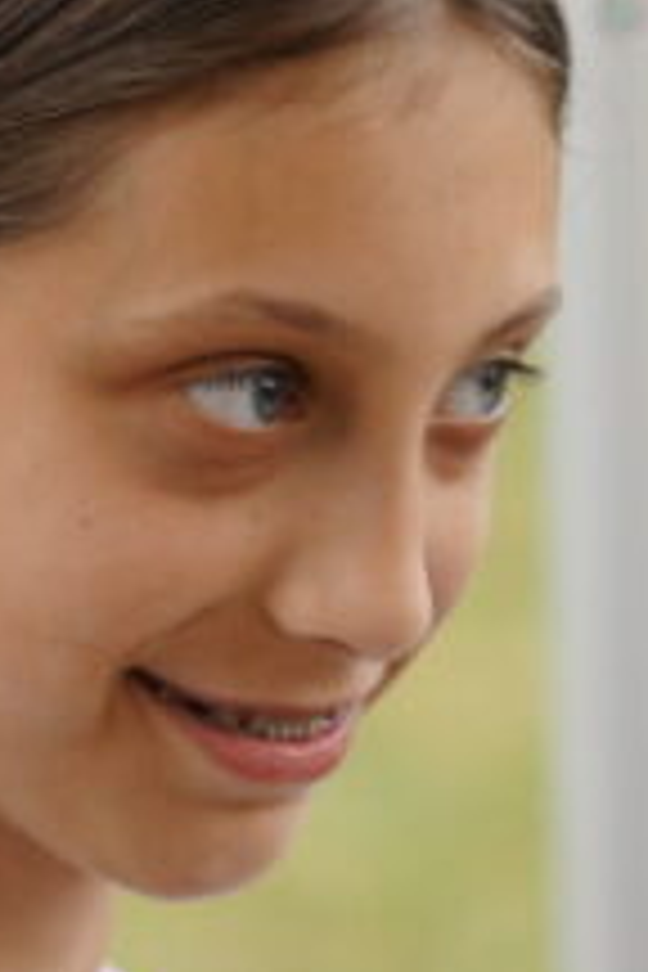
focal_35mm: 356
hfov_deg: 3.9
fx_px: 9611
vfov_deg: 5.8
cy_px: 860
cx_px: 47
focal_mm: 50
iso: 100
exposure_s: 1/250
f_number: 1.8
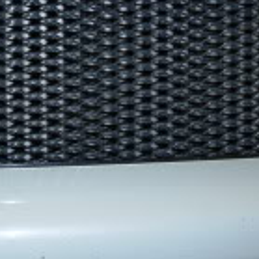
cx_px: 30
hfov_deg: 20.0
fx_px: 720
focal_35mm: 85
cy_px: 89
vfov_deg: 20.3
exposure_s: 1/32
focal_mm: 6.3
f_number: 2.9
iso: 50
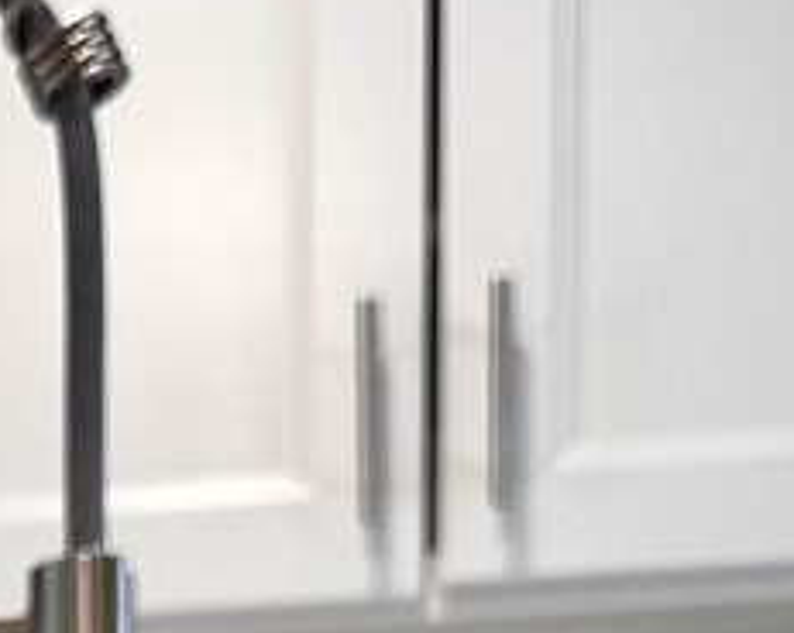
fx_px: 3050
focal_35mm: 130
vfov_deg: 10.3
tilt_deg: -4.7
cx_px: -571
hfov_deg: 13.5
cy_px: 1495
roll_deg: +0.3
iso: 80
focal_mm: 6.76
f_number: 1.78
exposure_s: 1/120
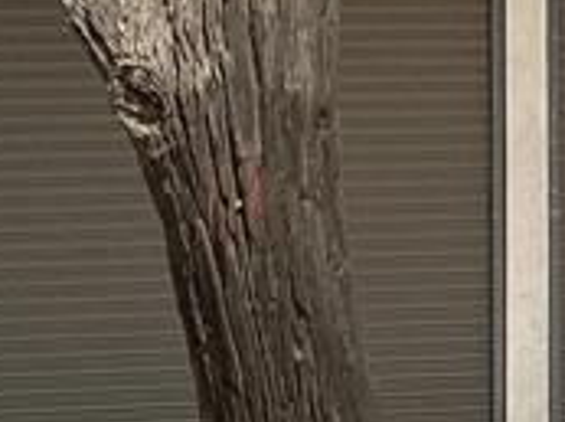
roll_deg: +1.0
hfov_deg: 9.1
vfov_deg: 7.1
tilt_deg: +3.6
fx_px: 3355
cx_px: 1066
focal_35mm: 206
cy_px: -101
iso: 25
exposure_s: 1/1018
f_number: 2.4
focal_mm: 3.3
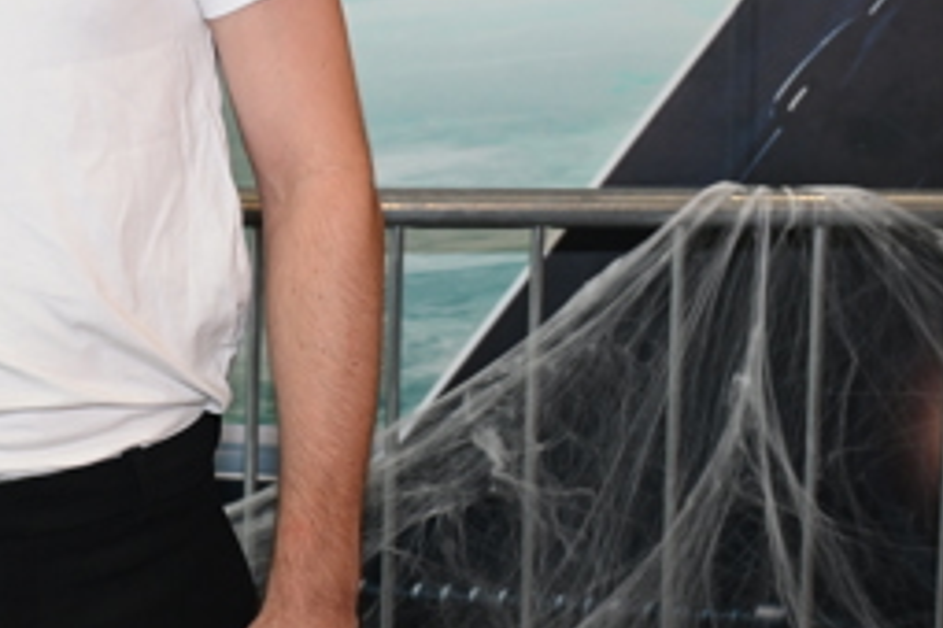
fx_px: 2698
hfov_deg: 19.2
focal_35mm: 103
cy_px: -7
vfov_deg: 13.1
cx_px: -41
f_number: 4
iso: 1250
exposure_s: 1/125
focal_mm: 38
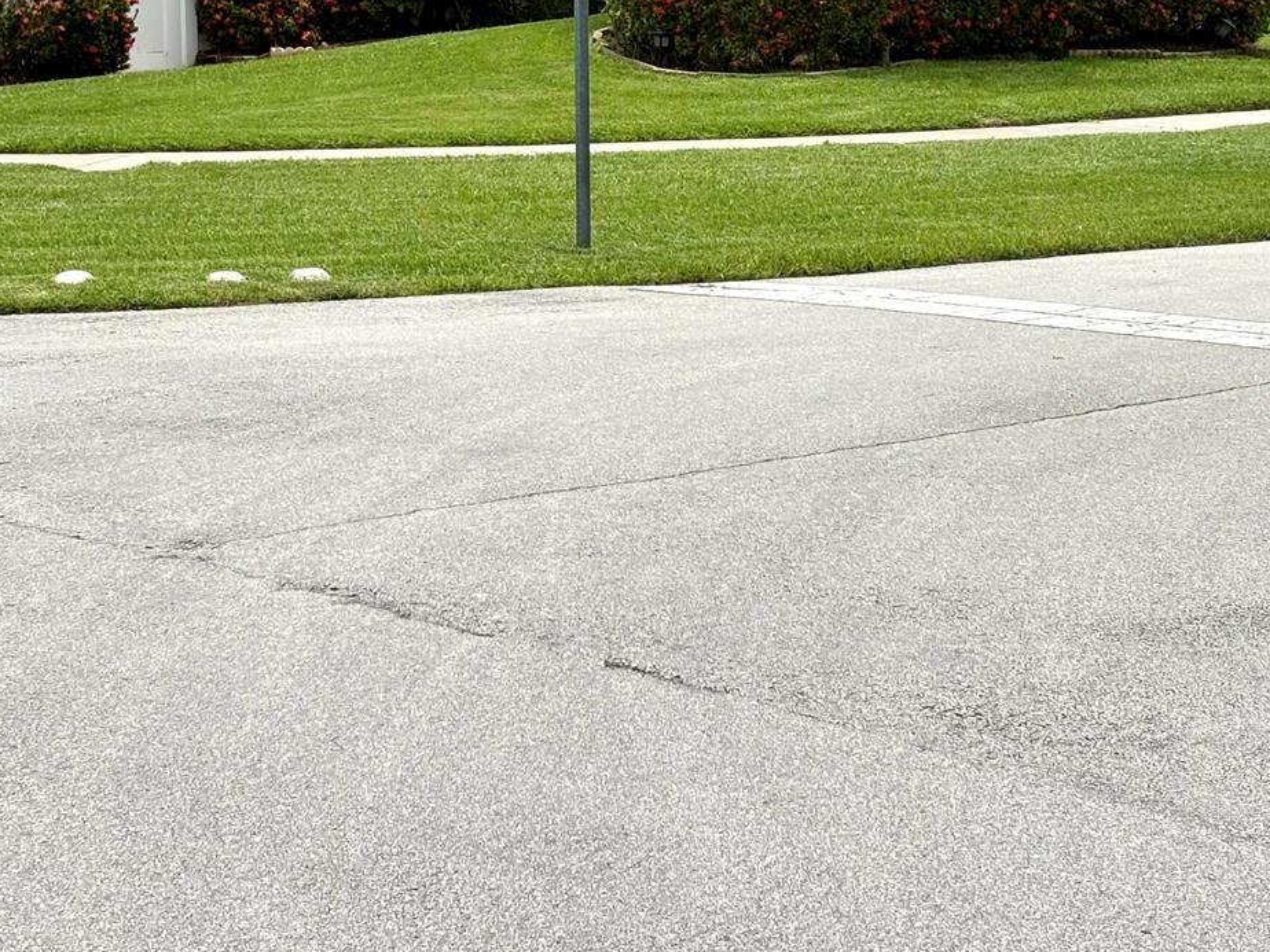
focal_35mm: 90
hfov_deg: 21.8
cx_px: 610
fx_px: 3302
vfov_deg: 16.3
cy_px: 151
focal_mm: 5.96
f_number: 1.6
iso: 40
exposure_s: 1/4630
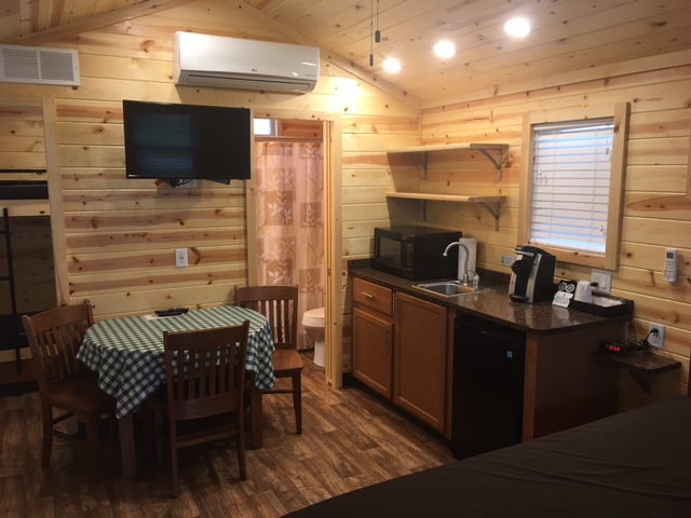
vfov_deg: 48.2
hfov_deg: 61.7
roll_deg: +0.6
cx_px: 346
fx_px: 579
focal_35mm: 29
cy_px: 259
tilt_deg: -8.3
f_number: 2.2
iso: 80
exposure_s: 1/30
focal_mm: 4.15
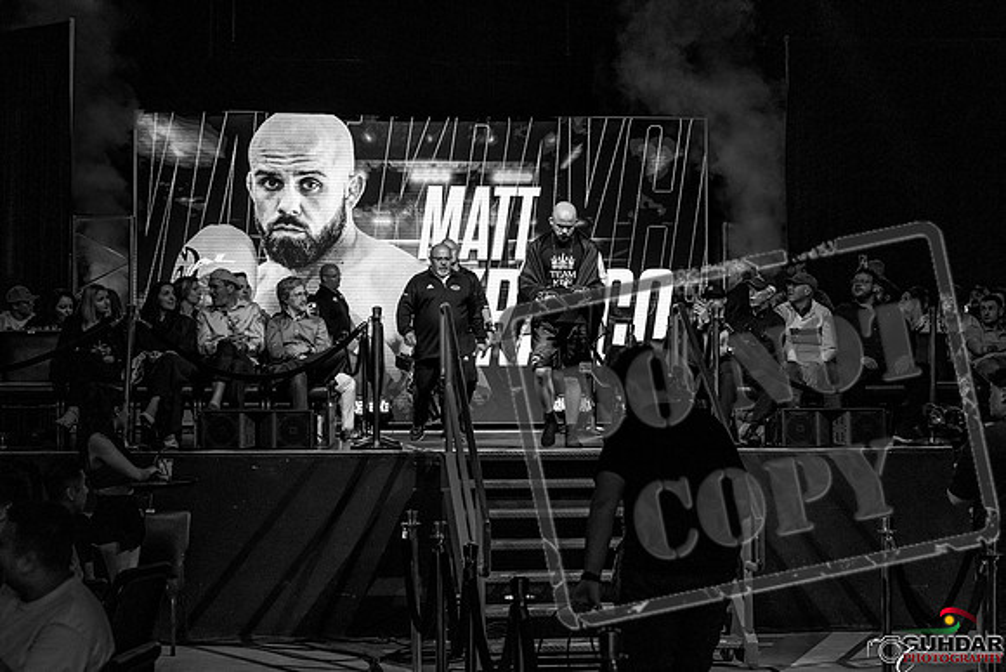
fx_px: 2065
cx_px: 503
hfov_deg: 27.4
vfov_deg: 18.5
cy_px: 336
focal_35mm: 74
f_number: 4
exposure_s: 1/800
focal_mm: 70
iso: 4000
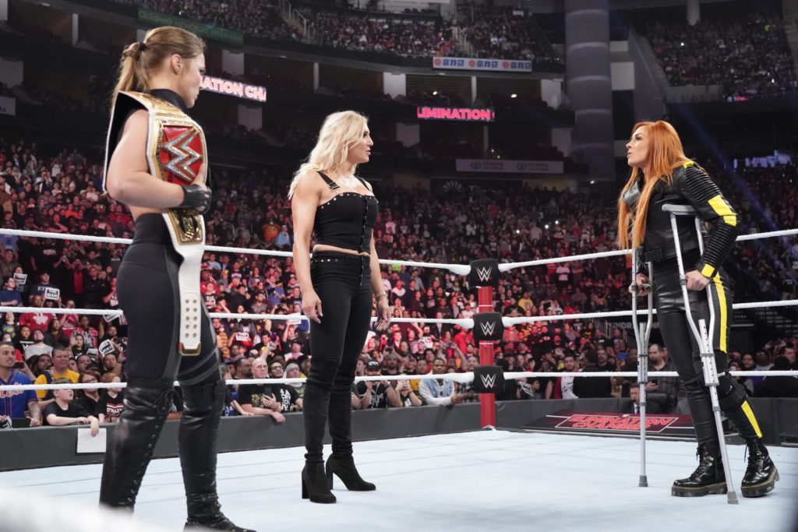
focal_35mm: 41
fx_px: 909
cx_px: 399
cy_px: 266
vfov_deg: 32.6
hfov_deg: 47.4
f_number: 4
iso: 12800
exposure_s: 1/640
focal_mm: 41
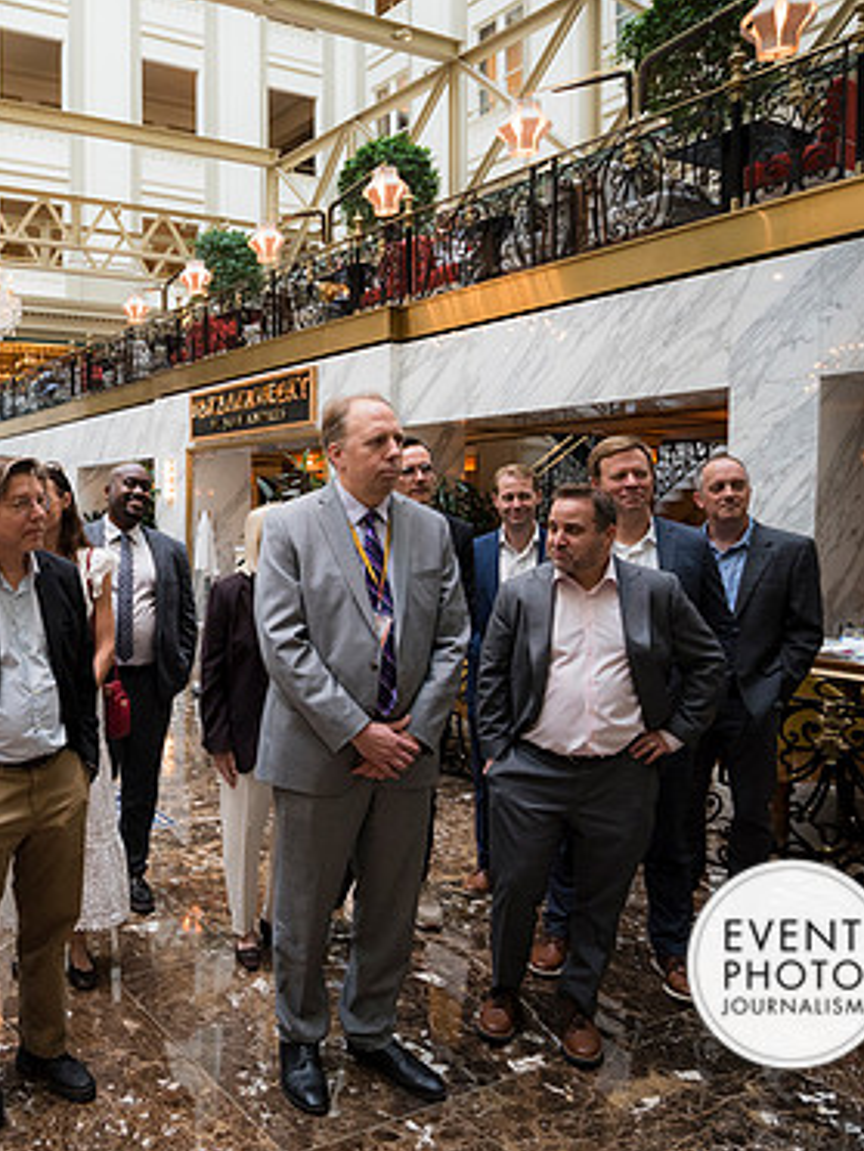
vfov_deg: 65.3
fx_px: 899
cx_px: 102
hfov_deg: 46.8
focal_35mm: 27
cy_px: 571
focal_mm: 18
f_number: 3.5
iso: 900
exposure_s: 1/125
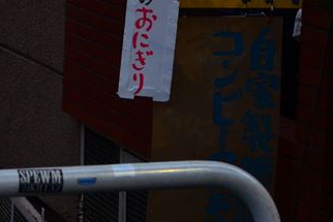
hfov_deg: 12.0
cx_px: -102
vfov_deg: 8.2
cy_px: 36
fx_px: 1542
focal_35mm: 167
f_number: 3.5
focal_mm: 35
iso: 500
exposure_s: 1/40
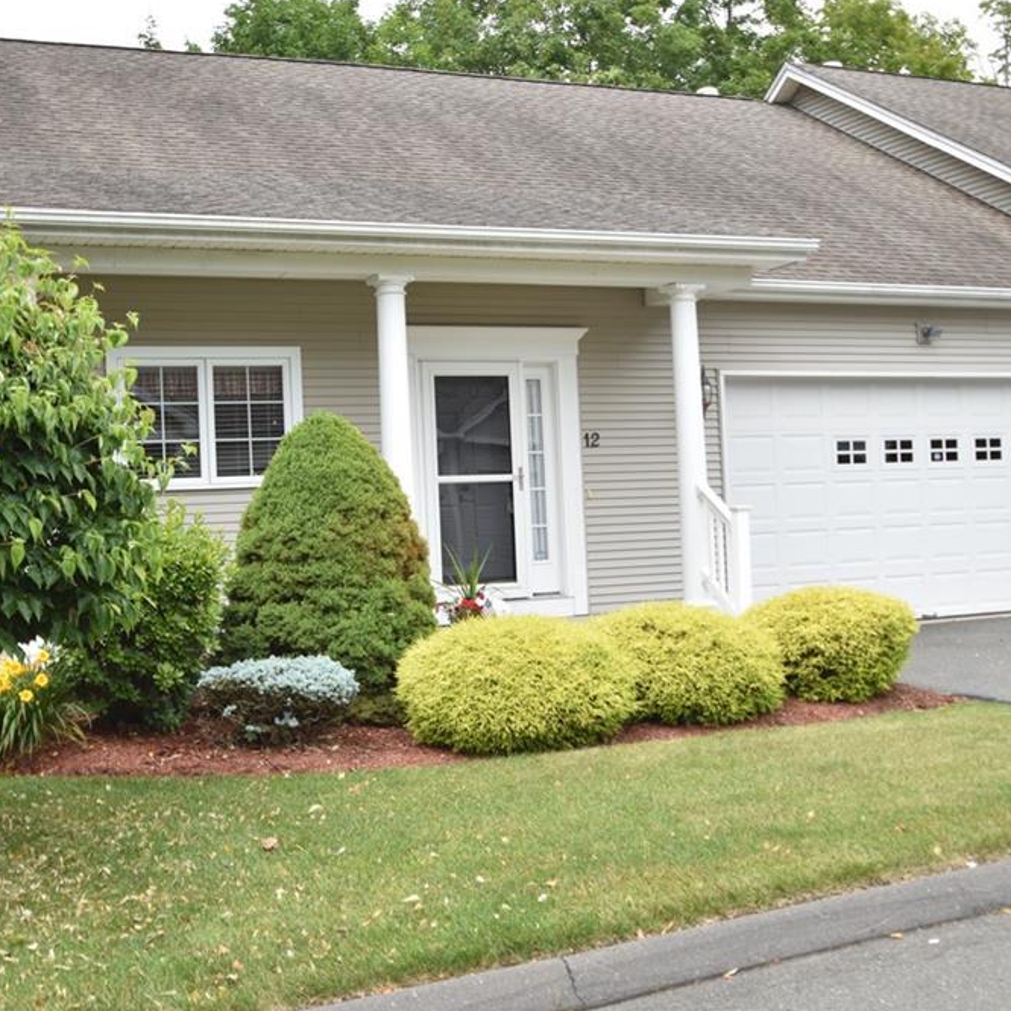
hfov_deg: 36.1
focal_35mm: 47
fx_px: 1553
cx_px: 490
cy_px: 496
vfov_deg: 36.1
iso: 200
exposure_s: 1/250
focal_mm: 24
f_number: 8
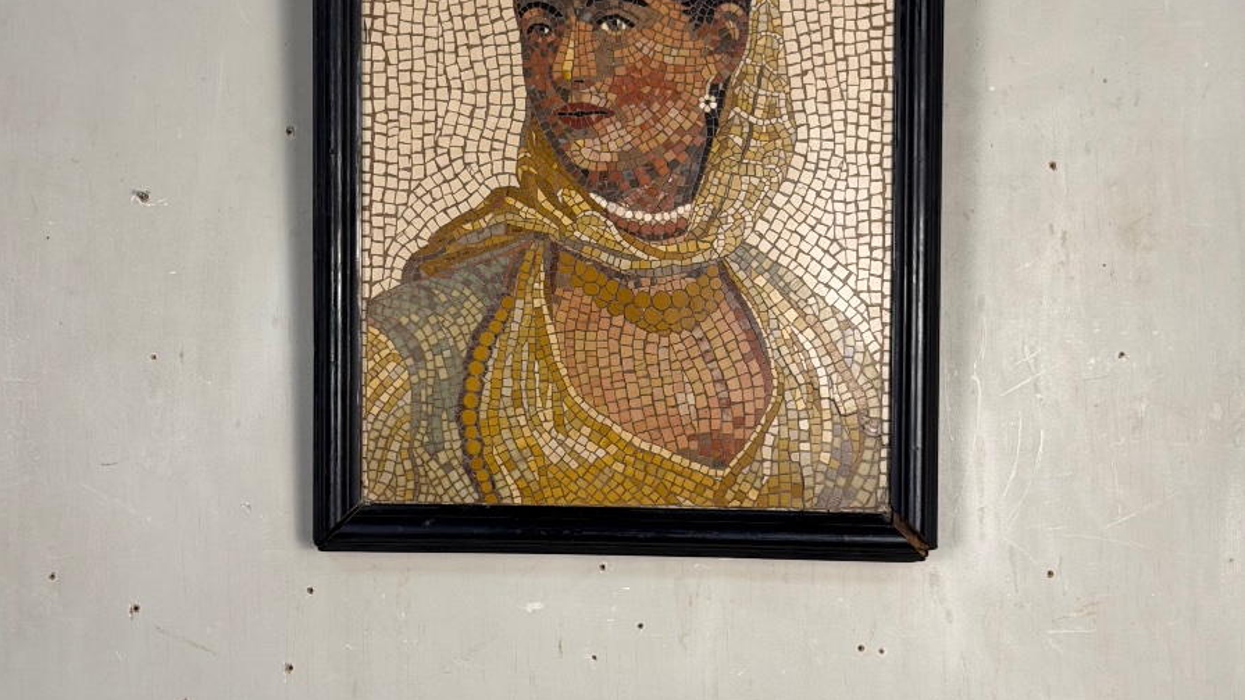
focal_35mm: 70
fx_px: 2311
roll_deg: +0.2
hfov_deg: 30.2
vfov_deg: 17.2
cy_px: 251
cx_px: 621
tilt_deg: +2.3
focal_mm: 6.76
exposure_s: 1/50
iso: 64
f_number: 1.78
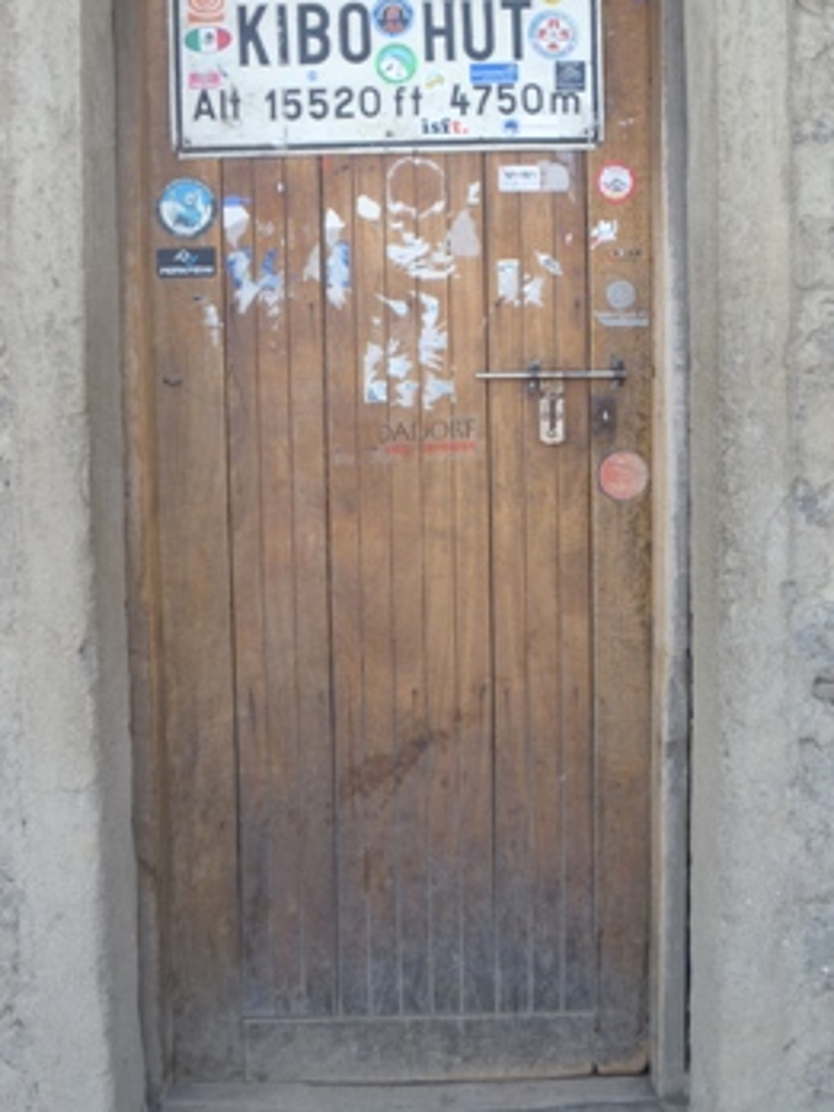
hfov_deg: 32.1
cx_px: 348
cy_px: 460
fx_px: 1446
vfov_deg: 41.9
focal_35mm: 45
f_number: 3.5
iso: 80
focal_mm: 6.3
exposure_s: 1/160
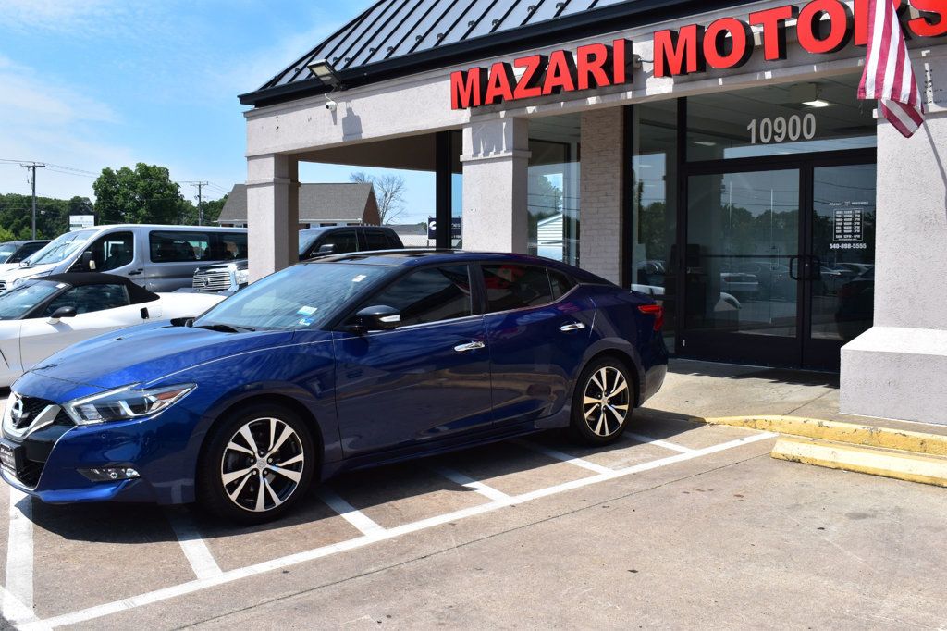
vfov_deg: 36.8
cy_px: 316
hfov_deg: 53.1
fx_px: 947
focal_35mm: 36
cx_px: 474
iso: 360
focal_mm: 24
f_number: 11
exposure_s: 1/500
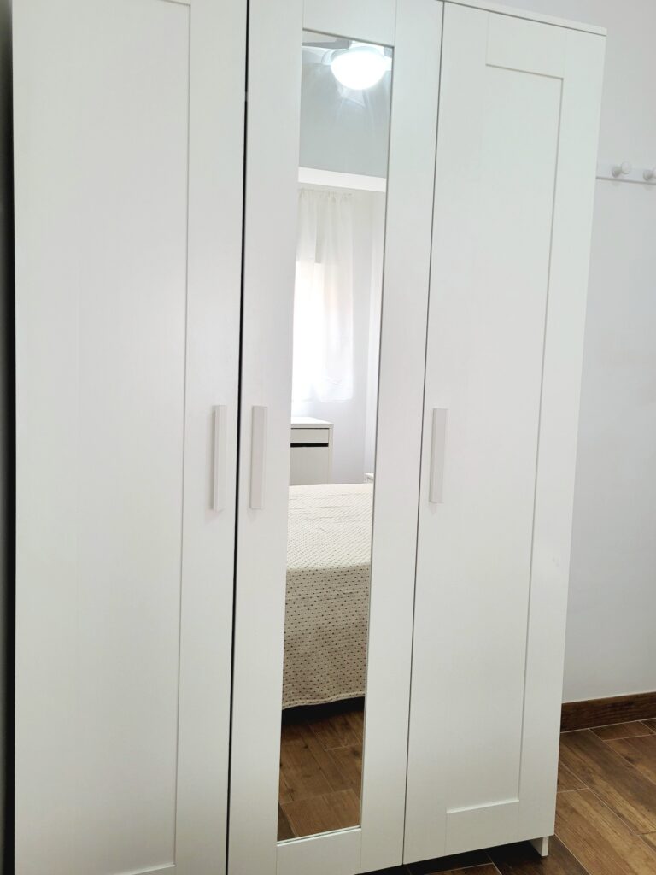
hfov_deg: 53.1
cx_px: 328
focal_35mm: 26
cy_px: 438
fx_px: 657
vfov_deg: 67.3
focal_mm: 5.4
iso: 100
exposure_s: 1/100
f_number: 1.8
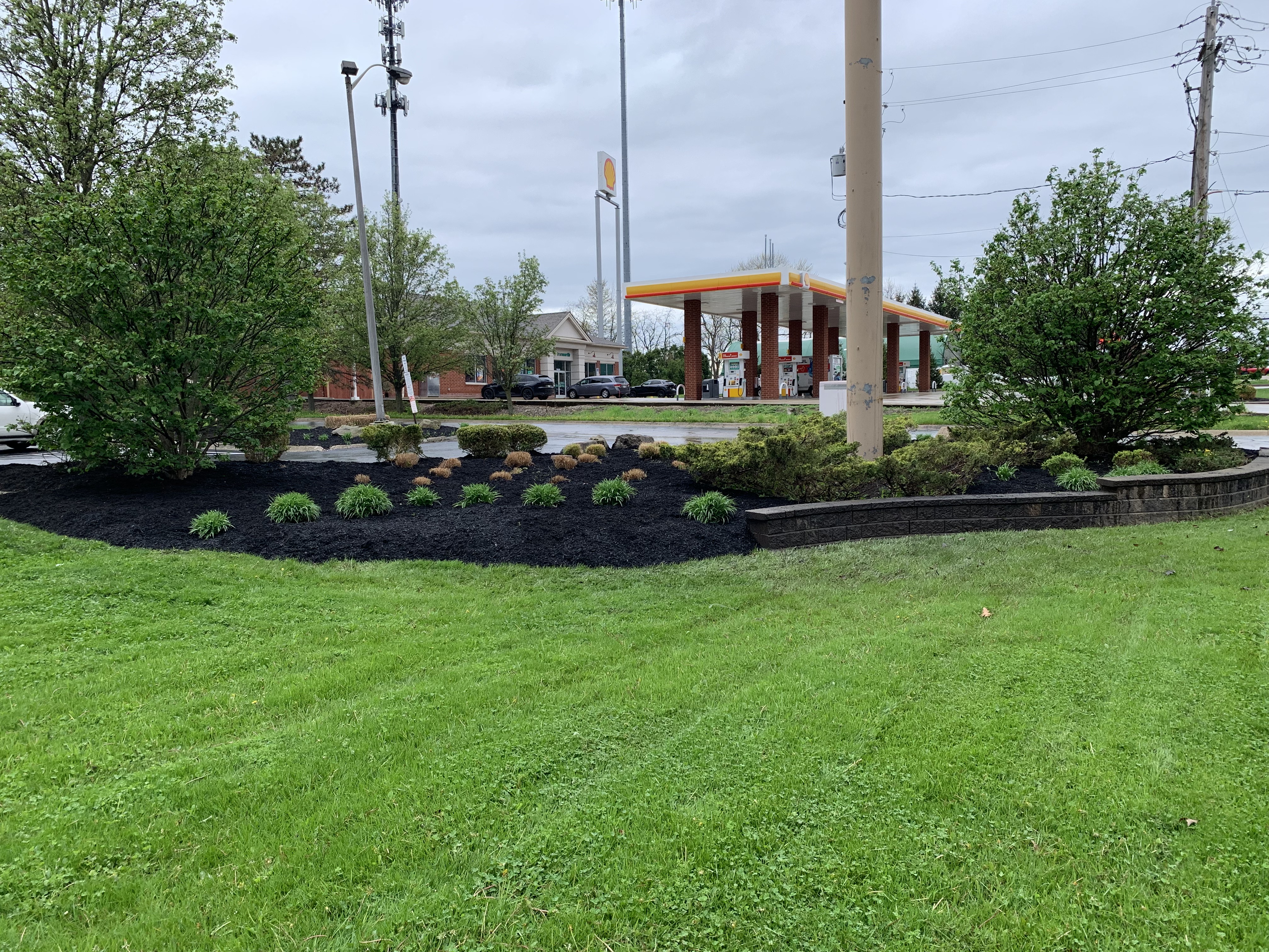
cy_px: 476
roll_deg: +0.8
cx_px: 634
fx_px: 953
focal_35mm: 26
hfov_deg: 67.3
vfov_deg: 53.1
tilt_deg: -5.3
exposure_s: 1/608
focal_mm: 4.25
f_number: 1.8
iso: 25
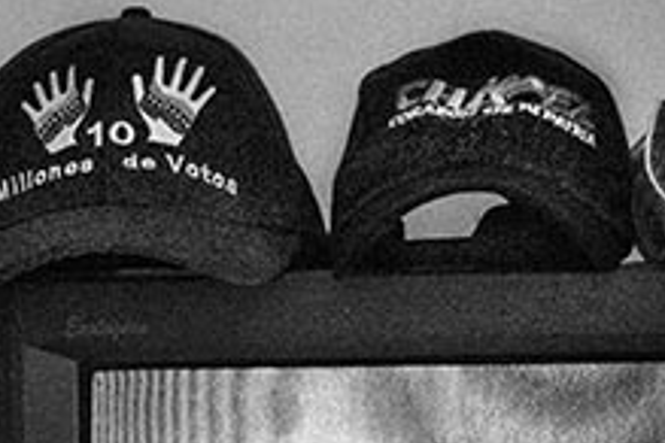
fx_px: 3546
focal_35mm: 192
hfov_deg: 10.7
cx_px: 483
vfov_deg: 6.7
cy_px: 1158
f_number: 8
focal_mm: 35
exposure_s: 1/60
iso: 800
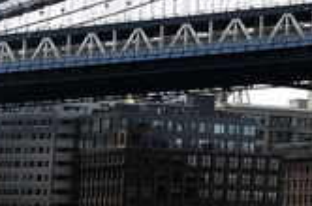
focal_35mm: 195
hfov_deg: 9.8
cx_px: 639
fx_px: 1687
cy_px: -72
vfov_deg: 6.9
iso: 200
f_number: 5.6
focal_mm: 24
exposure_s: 1/2000
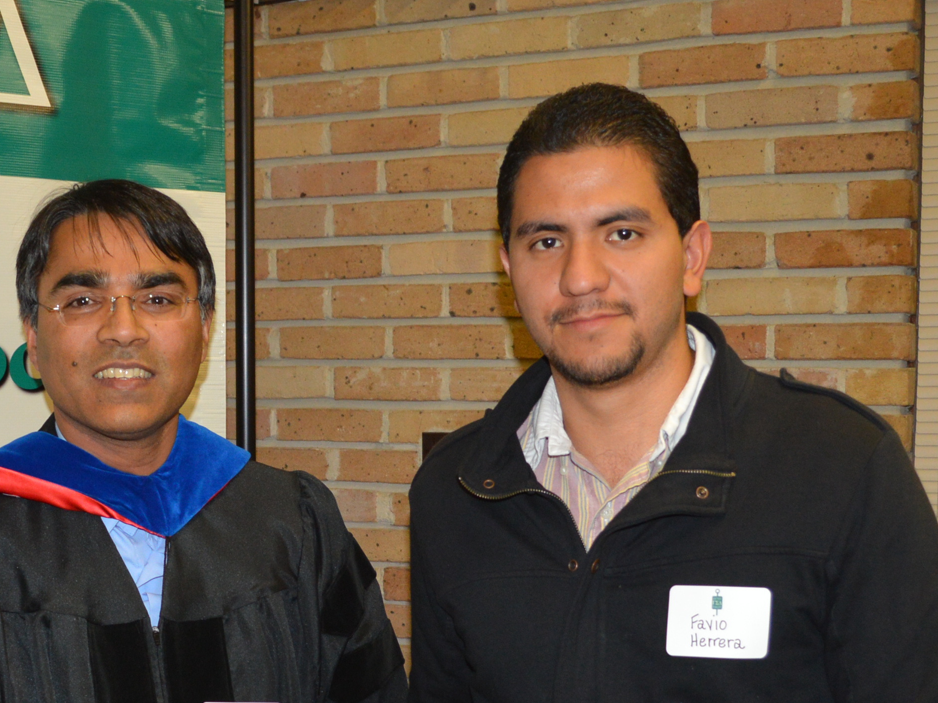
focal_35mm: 62
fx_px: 1680
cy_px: 569
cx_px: 295
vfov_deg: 23.3
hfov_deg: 30.9
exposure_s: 1/60
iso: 500
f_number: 3.5
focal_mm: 18
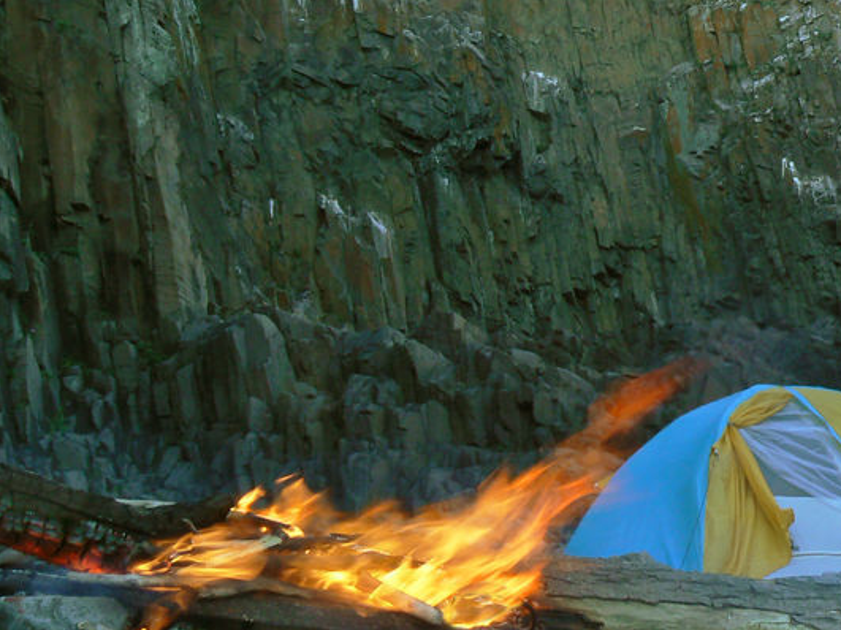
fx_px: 1482
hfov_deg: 31.6
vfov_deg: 23.9
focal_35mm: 61
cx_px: 497
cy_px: 216
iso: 80
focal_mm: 6
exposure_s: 1/40
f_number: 8
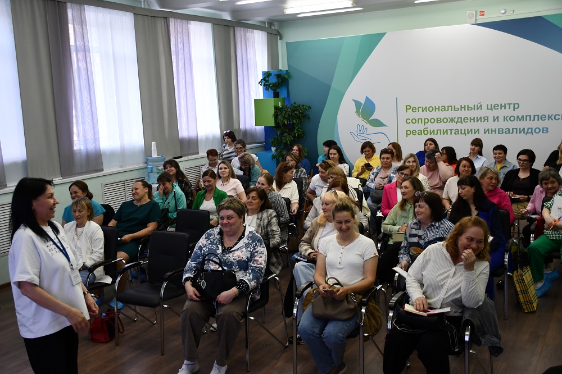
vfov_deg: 34.2
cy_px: 187
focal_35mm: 39
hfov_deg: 49.6
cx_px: 281
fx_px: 609
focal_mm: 26
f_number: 3.8
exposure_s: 1/125
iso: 900
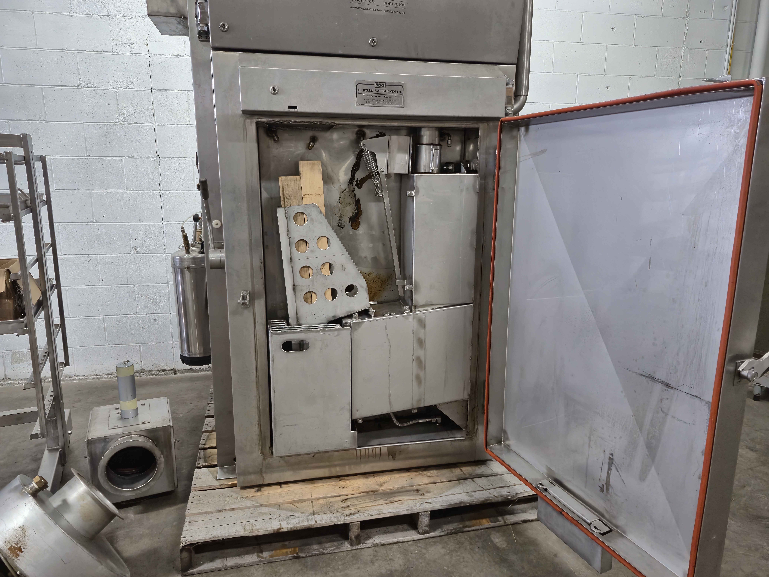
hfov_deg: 73.9
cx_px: 384
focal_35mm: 23
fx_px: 511
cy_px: 288
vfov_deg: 58.9
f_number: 1.8
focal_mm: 5.4
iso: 200
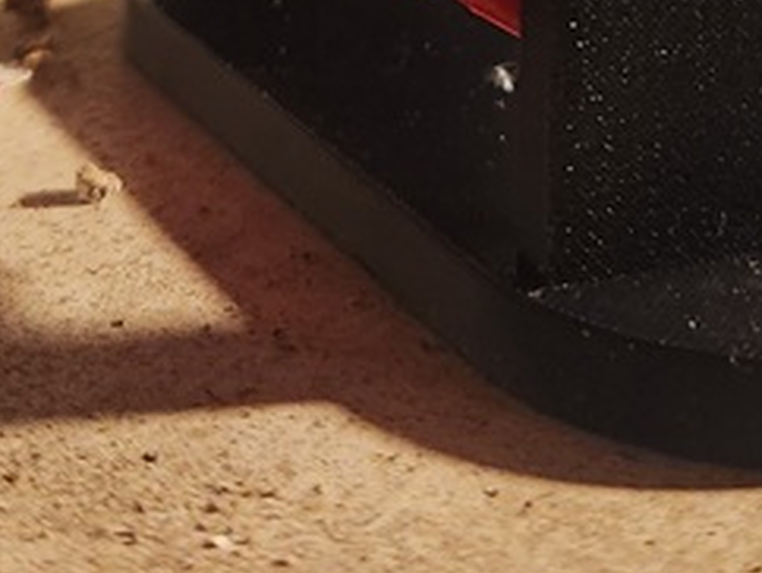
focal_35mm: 95
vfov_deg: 13.4
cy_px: -573
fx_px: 2093
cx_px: 403
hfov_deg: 20.6
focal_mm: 5.4
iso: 640
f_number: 1.8
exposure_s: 1/120
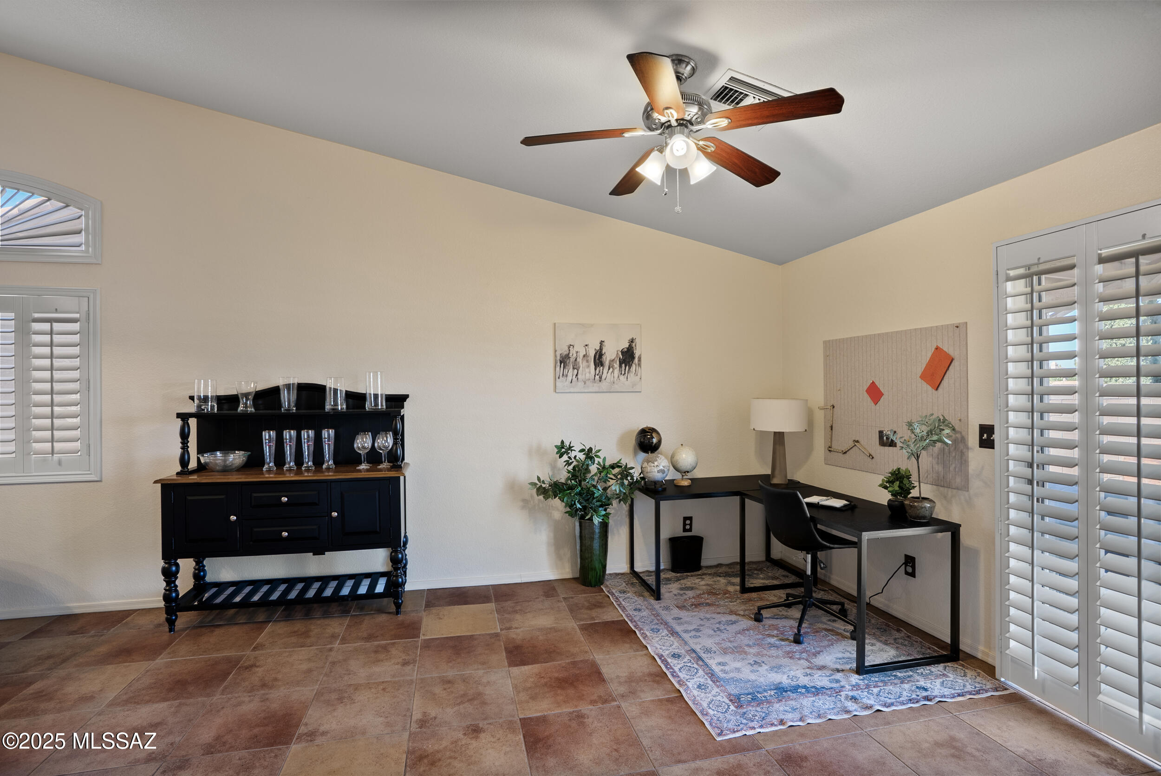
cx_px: 580
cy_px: 388
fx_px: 549
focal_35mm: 17
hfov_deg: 93.2
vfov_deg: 70.5
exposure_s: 2.5
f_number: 8
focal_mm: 17
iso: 200
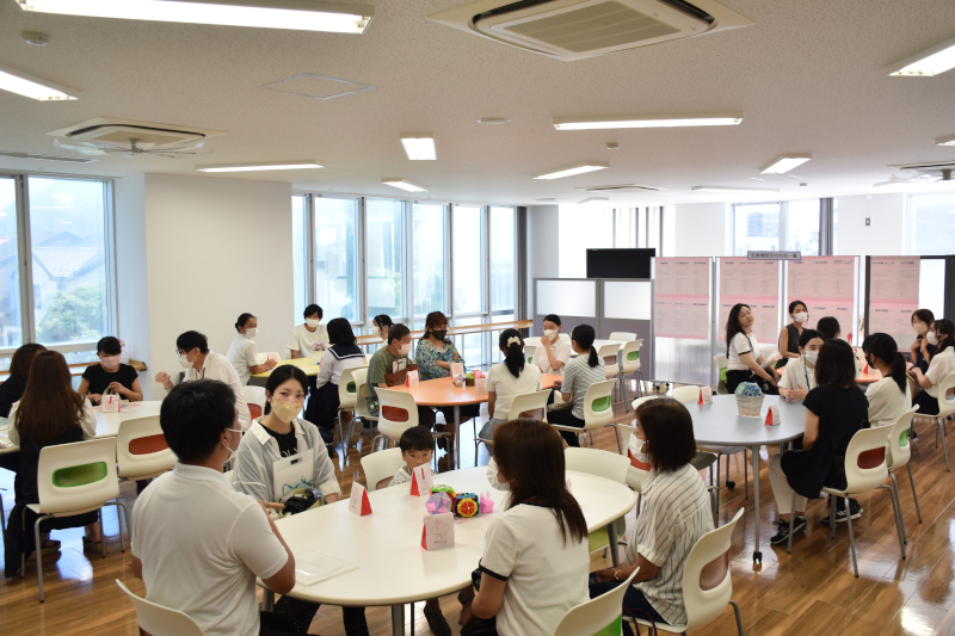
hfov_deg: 61.9
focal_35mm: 30
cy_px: 318
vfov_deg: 43.6
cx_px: 478
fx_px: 796
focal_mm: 20
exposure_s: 1/100
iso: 400
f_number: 5.6
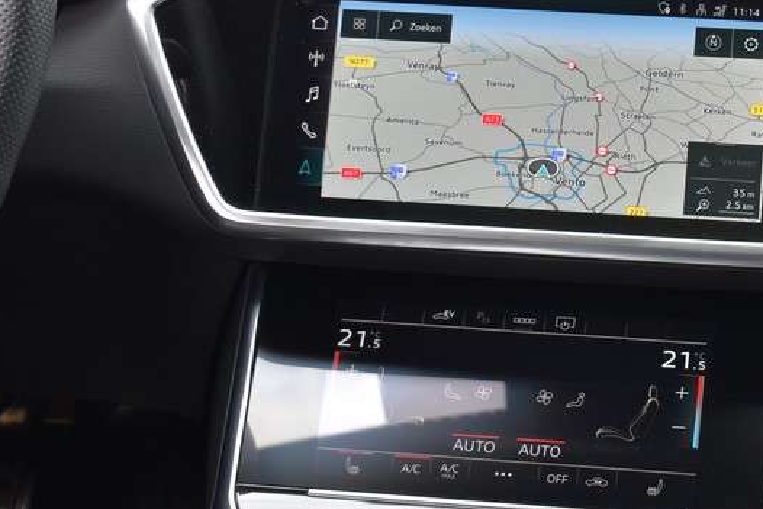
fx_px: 2353
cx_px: 609
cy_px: 191
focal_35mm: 111
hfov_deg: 18.3
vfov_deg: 12.3
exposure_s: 1/125
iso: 400
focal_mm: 38
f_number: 5.6
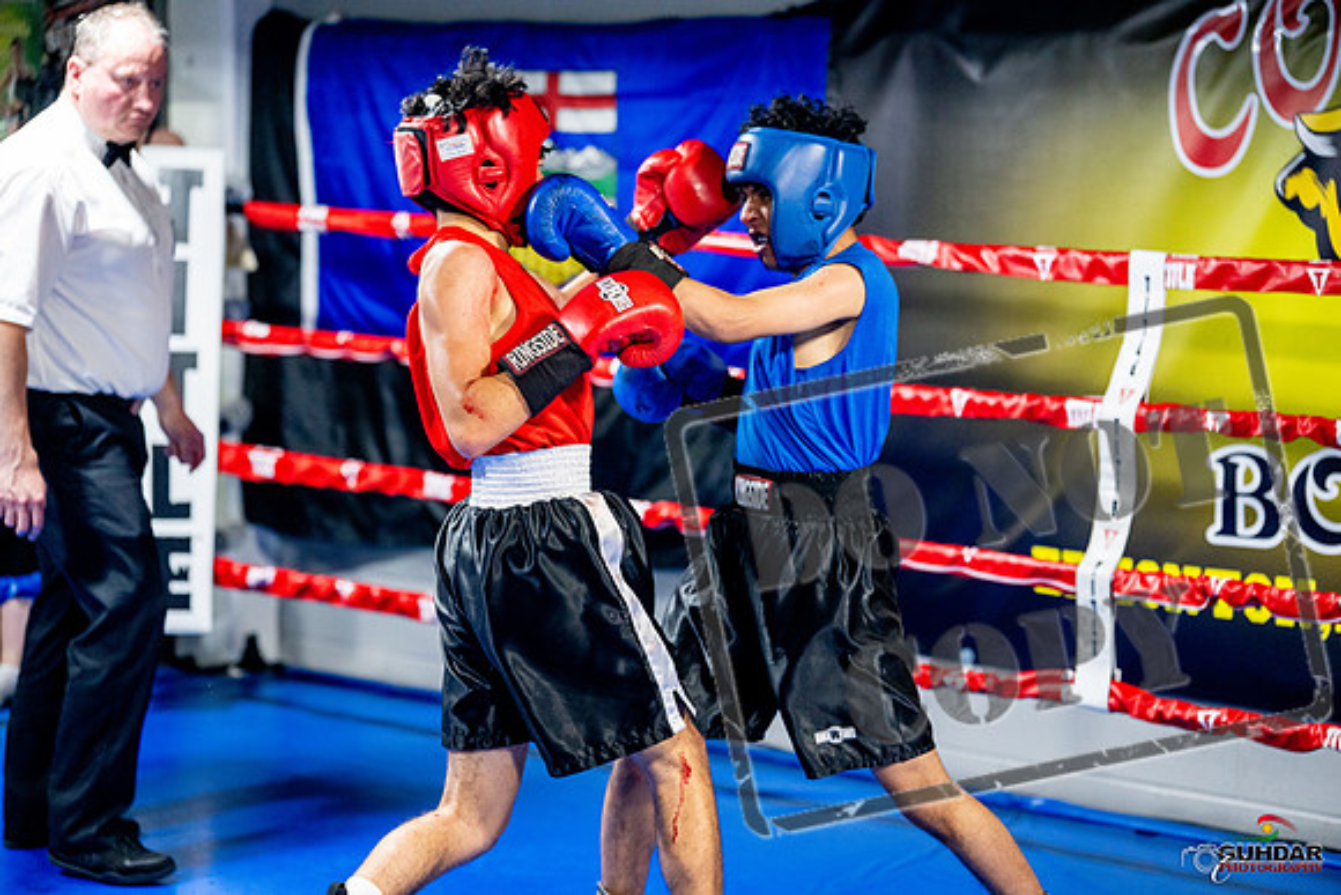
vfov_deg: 16.9
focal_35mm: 81
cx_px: 670
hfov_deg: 25.1
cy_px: 448
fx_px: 3018
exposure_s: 1/800
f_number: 2
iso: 4000
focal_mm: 81
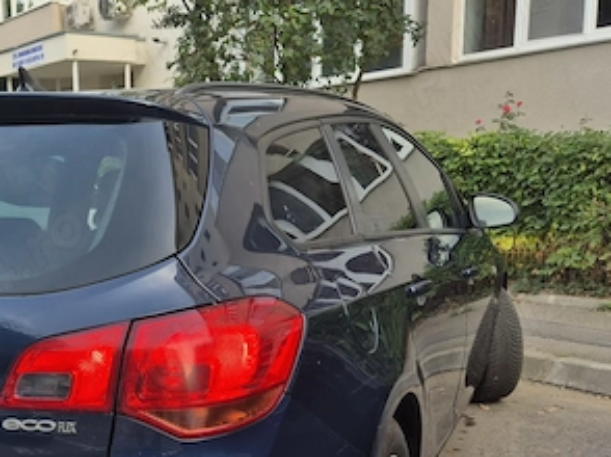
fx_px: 829
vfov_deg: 30.4
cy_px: 332
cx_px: 96
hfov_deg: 38.5
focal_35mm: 47
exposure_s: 1/180
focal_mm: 5.4
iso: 25
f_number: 1.8
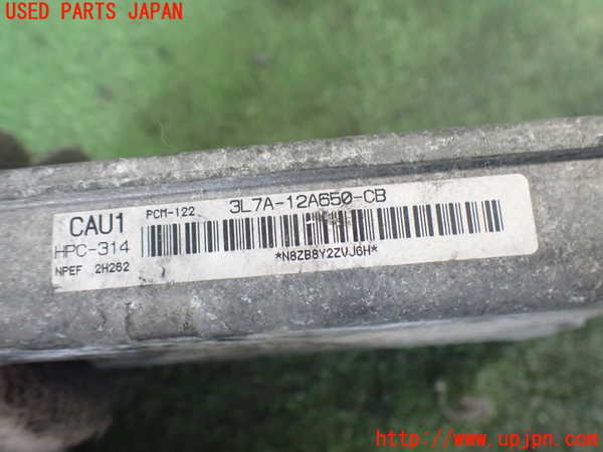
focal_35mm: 30
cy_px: 226
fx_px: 523
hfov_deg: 60.0
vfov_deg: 46.8
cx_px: 302
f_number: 2.3
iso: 800
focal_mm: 5.4
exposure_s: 1/50
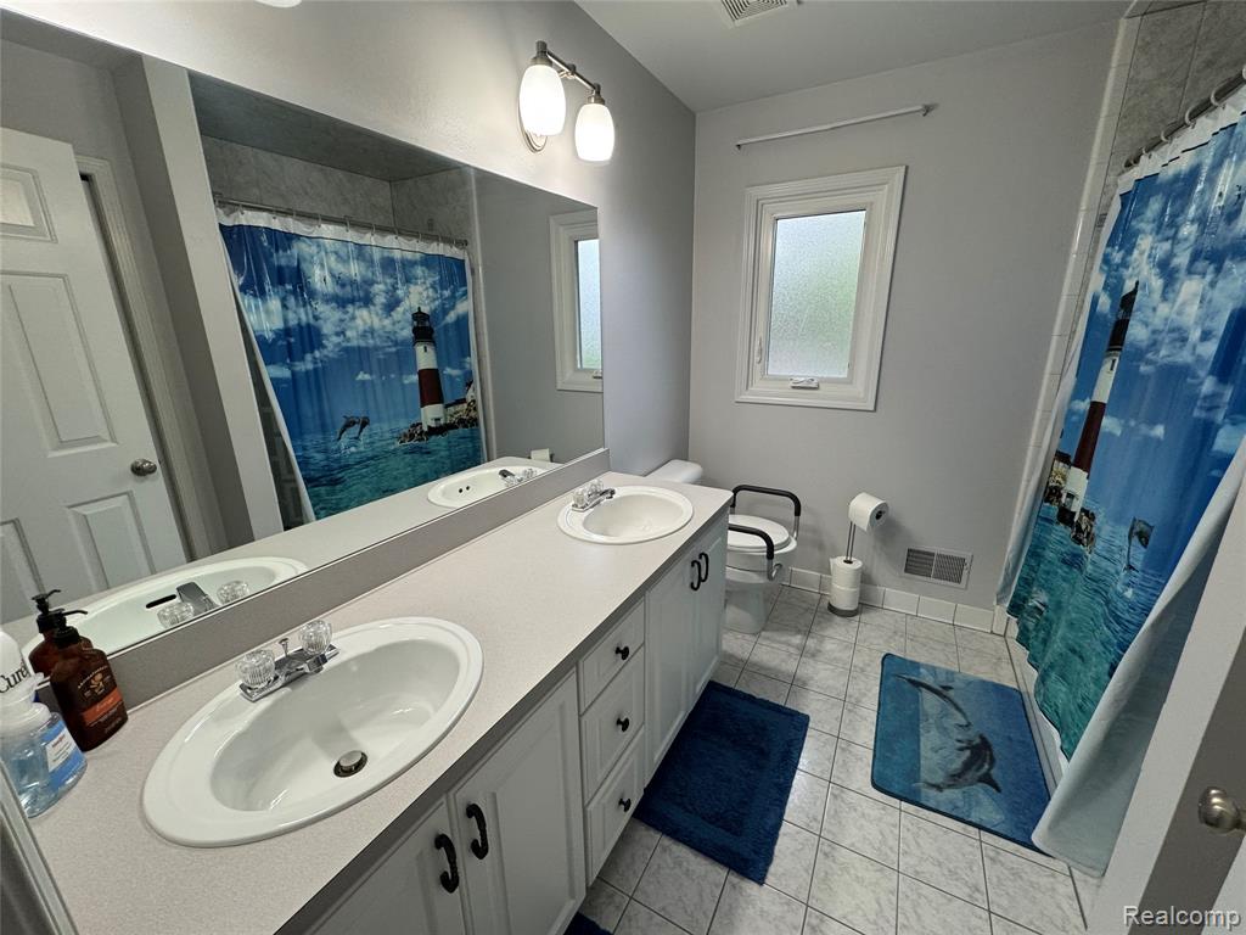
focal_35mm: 14
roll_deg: -0.3
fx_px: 504
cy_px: 468
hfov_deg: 102.1
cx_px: 623
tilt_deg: -16.8
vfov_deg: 85.7
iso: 160
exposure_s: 1/99
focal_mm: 2.22
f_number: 2.2
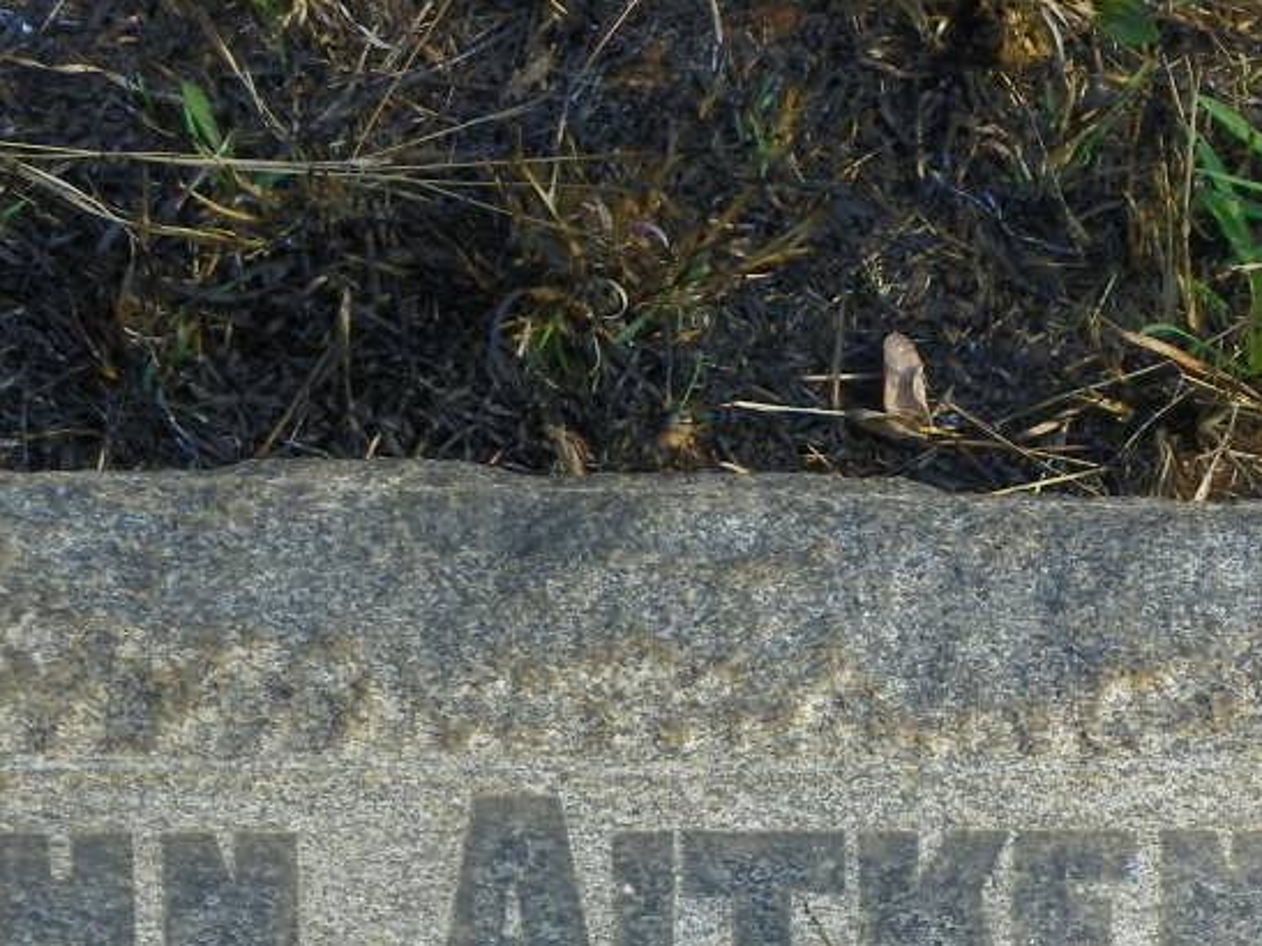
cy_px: 962
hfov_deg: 14.4
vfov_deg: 10.8
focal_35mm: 136
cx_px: 1011
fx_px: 4957
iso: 64
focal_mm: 11
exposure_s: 1/160
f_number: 4
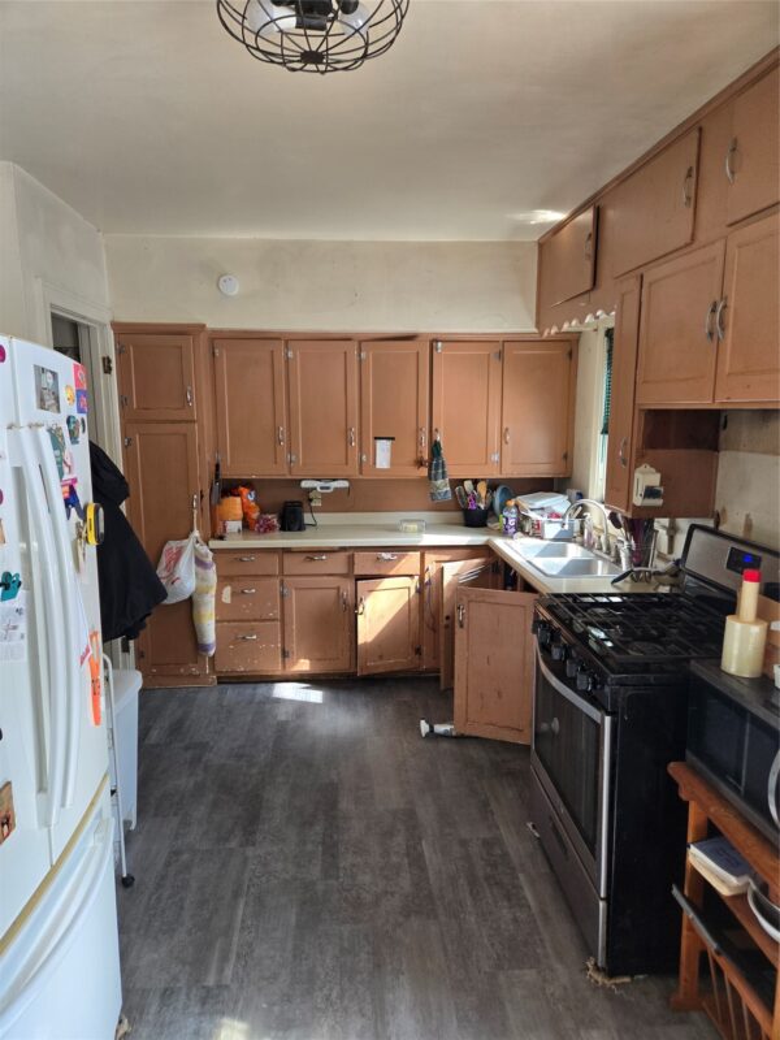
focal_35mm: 23
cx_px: 390
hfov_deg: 58.9
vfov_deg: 73.9
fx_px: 691
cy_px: 520
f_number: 1.8
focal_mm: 5.4
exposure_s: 1/180
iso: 160
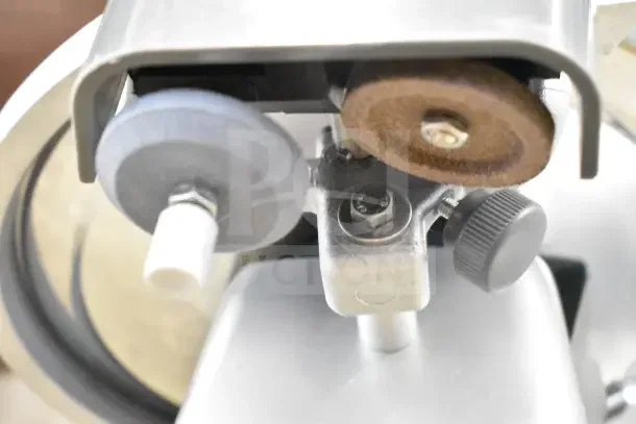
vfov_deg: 22.6
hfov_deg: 33.4
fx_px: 1060
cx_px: 318
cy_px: 212
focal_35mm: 60
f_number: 4.8
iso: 25600
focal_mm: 40
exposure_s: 1/60
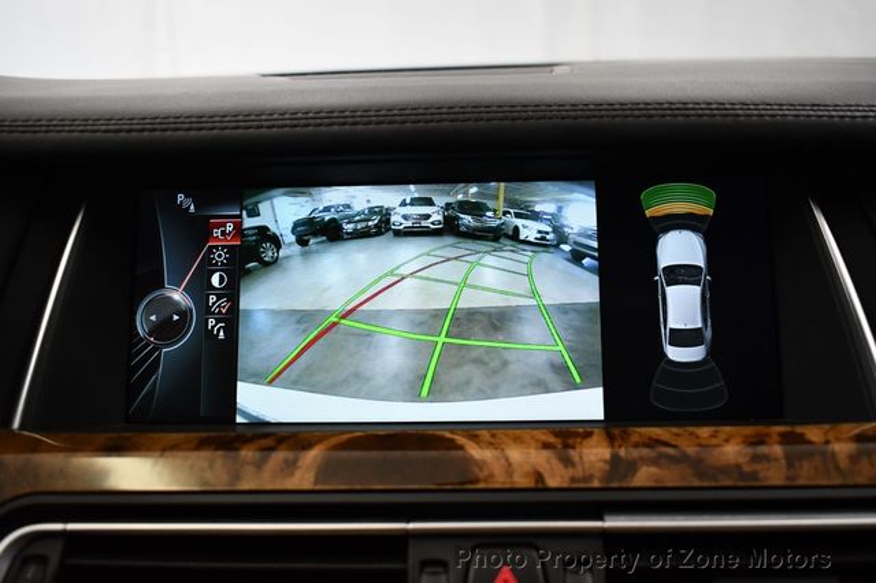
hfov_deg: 53.2
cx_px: 438
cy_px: 292
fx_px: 876
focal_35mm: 36
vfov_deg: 36.8
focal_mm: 24
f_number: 3.8
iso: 1800
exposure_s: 1/125
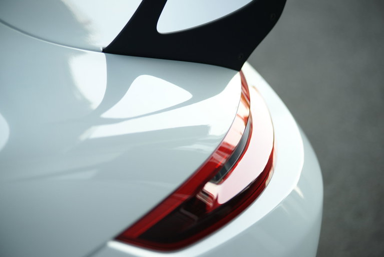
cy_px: 128
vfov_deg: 13.7
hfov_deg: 20.4
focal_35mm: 100
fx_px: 1067
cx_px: 192
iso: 160
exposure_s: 1/200
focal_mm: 100
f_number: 2.8
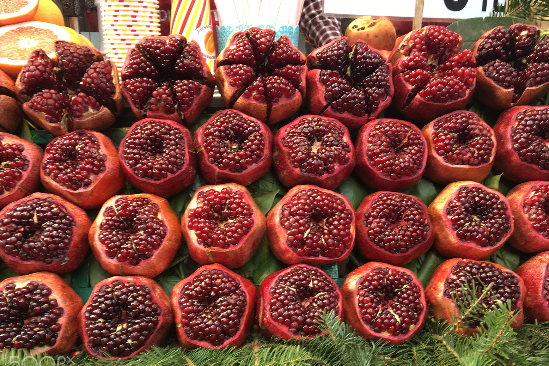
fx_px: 473
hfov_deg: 60.3
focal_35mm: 31
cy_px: 199
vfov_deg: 42.3
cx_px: 269
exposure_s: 1/50
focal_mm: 4.15
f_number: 2.2
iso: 25
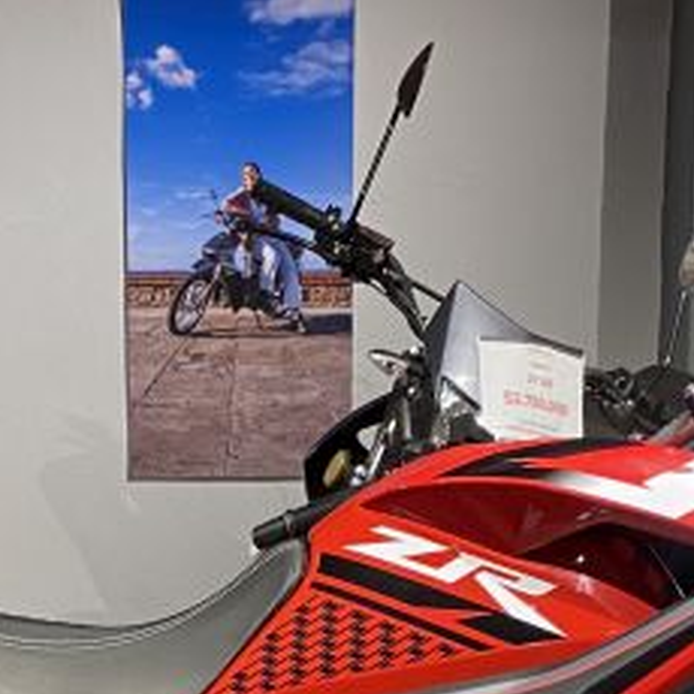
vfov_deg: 16.0
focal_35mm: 106
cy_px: 759
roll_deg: -0.1
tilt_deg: -11.7
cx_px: 172
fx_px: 2404
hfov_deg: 16.3
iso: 125
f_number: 1.8
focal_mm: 4.25
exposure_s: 1/50
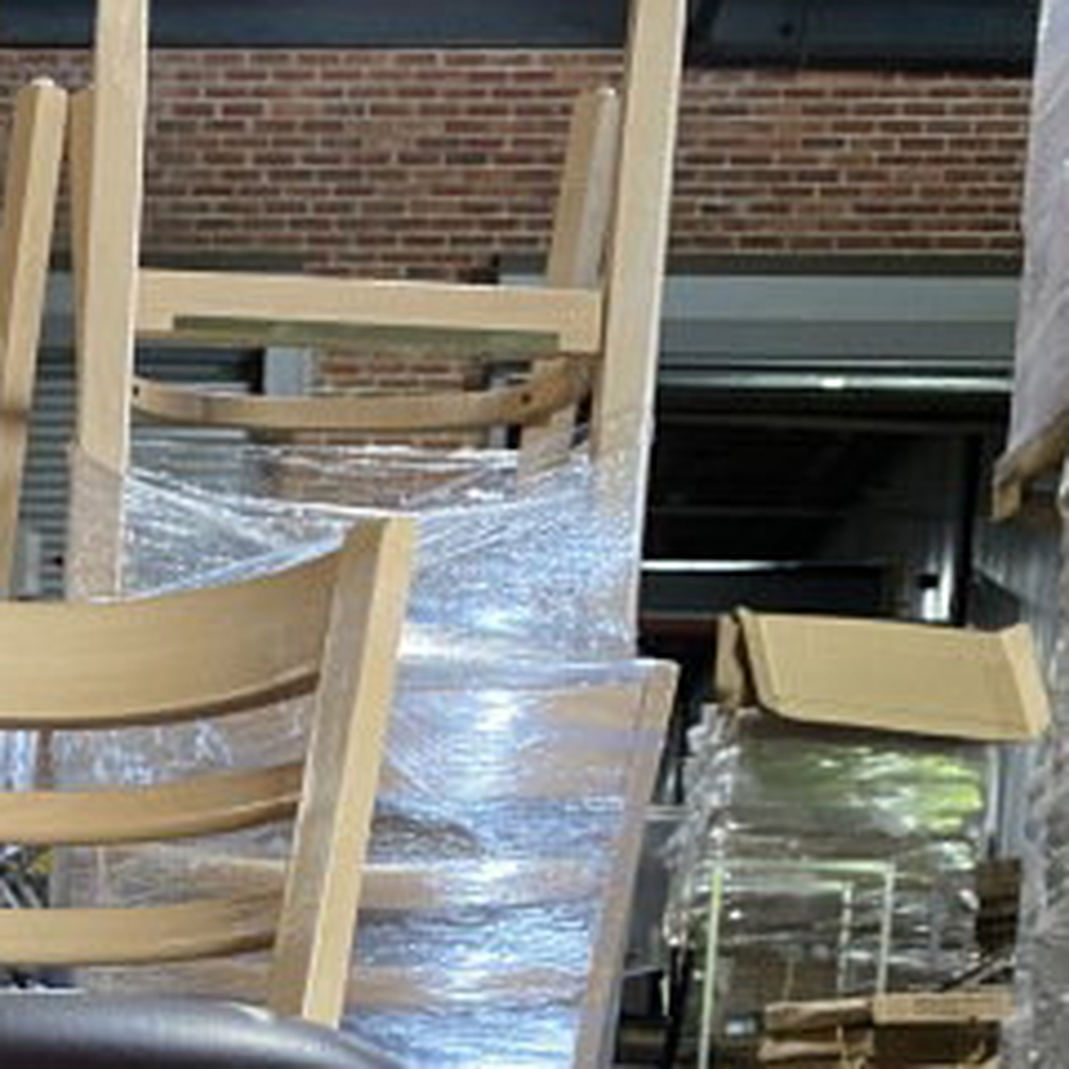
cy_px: 1650
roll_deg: -2.4
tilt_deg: -9.3
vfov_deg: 19.2
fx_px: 2725
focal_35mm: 78
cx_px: -49
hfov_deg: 21.3
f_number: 1.8
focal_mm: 4.25
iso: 250
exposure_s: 1/60
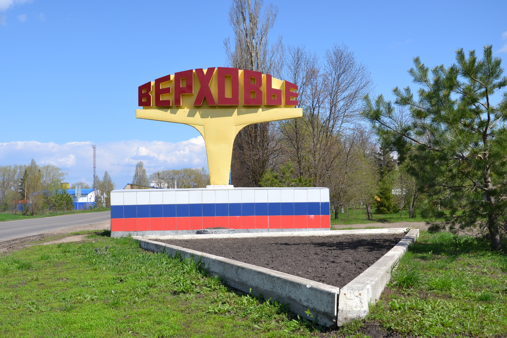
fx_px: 549
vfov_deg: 34.2
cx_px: 254
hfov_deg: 49.5
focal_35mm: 39
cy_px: 169
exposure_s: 1/250
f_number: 8
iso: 100
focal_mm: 26
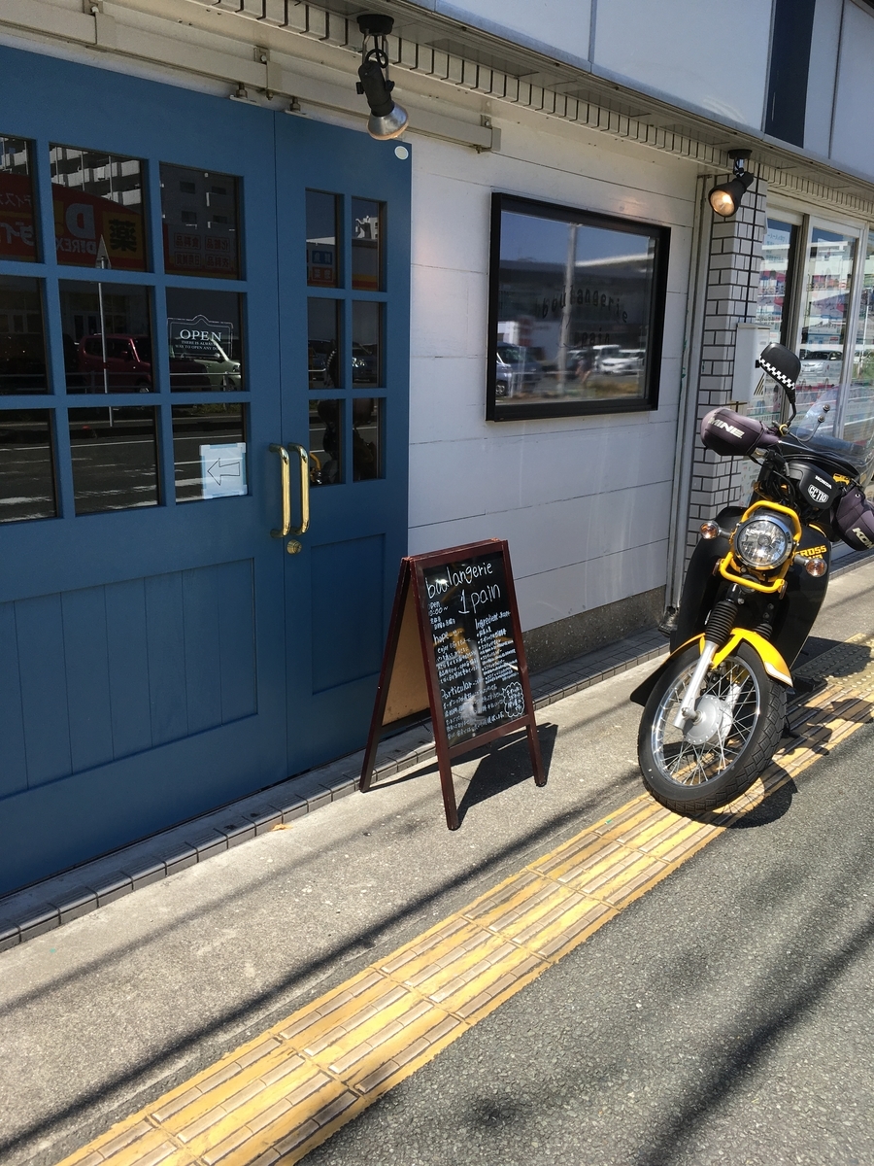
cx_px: 437
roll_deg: -1.4
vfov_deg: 61.7
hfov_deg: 48.2
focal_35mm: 29
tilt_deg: -13.0
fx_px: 976
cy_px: 583
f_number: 2.2
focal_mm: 4.15
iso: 25
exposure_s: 1/1068
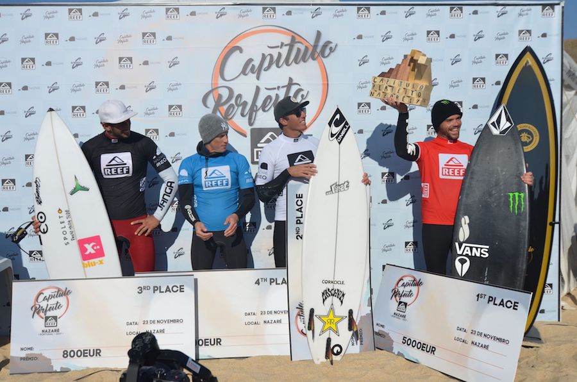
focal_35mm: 36
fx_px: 576
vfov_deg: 36.7
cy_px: 191
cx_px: 288
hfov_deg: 53.2
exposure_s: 1/3200
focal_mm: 24
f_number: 8
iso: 400
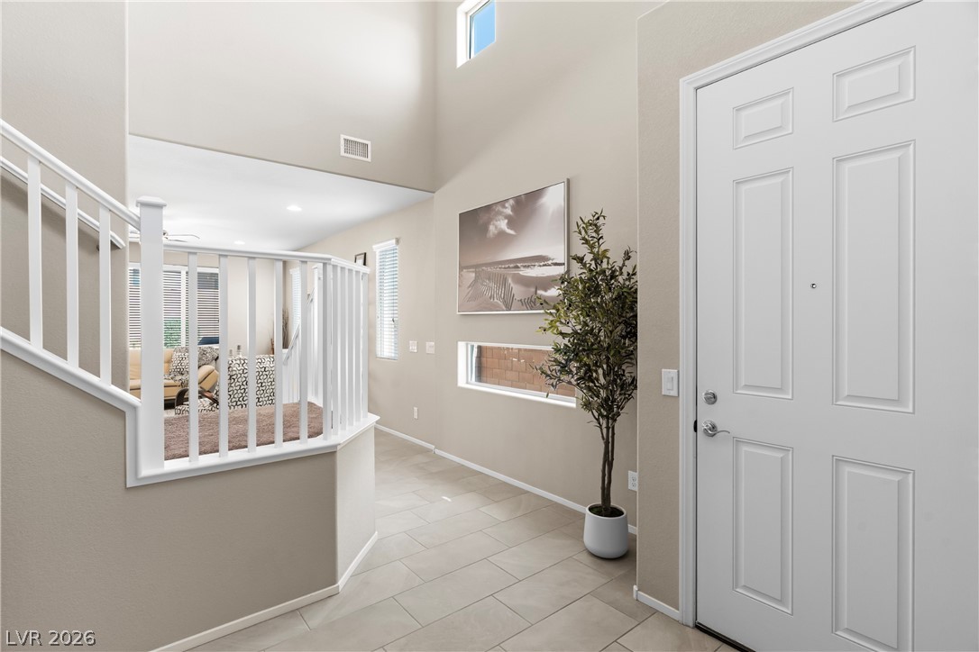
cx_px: 490
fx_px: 489
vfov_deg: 67.4
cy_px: 326
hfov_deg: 90.0
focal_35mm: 18
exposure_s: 1/5
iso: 400
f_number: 8
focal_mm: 18
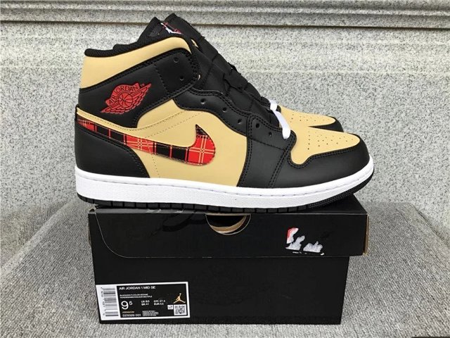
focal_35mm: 31
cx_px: 225
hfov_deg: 58.4
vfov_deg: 45.4
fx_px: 403
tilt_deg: -16.6
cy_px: 169
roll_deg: -0.5
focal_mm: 3.3
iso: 25
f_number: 2.4
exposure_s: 1/100
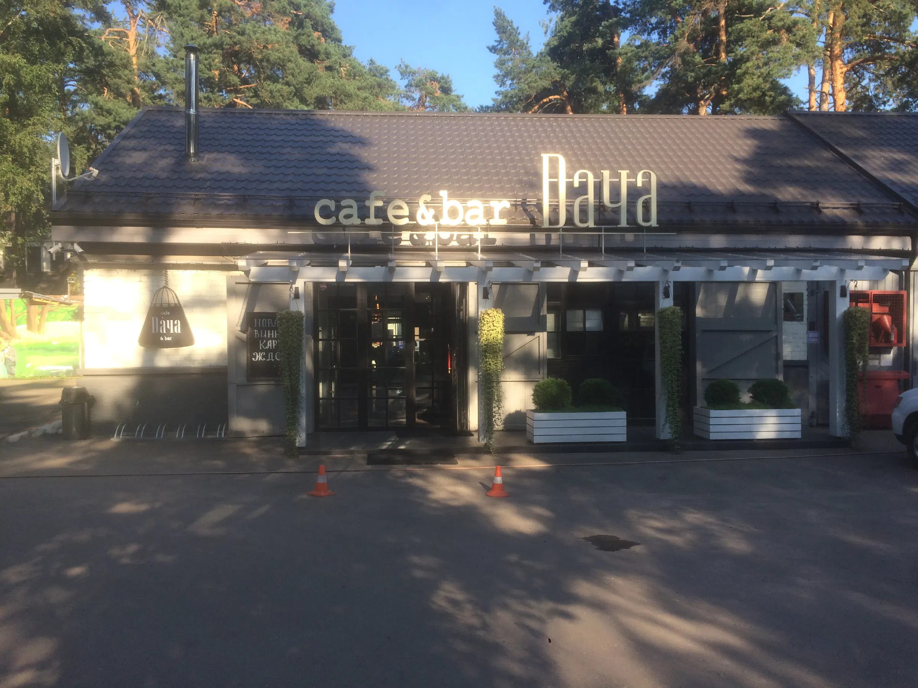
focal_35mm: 29
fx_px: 769
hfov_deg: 61.7
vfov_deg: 48.2
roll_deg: -0.5
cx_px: 459
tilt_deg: -0.9
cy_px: 344
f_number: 2.2
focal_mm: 4.15
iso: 32
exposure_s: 1/586
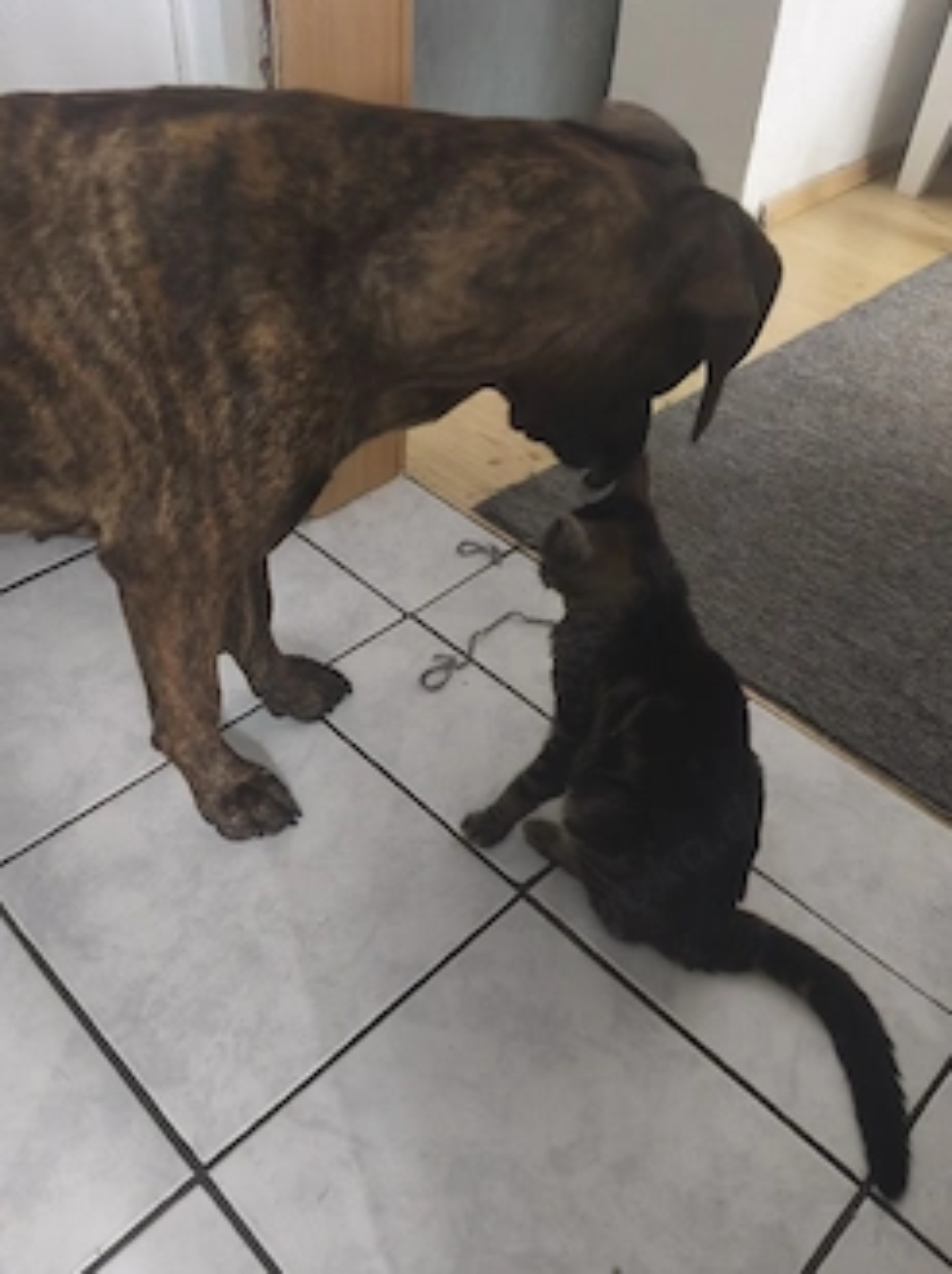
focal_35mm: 28
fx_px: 1029
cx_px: 457
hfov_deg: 49.6
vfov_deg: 63.5
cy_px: 608
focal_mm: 6.18
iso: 1250
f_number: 1.65
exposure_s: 1/33.3
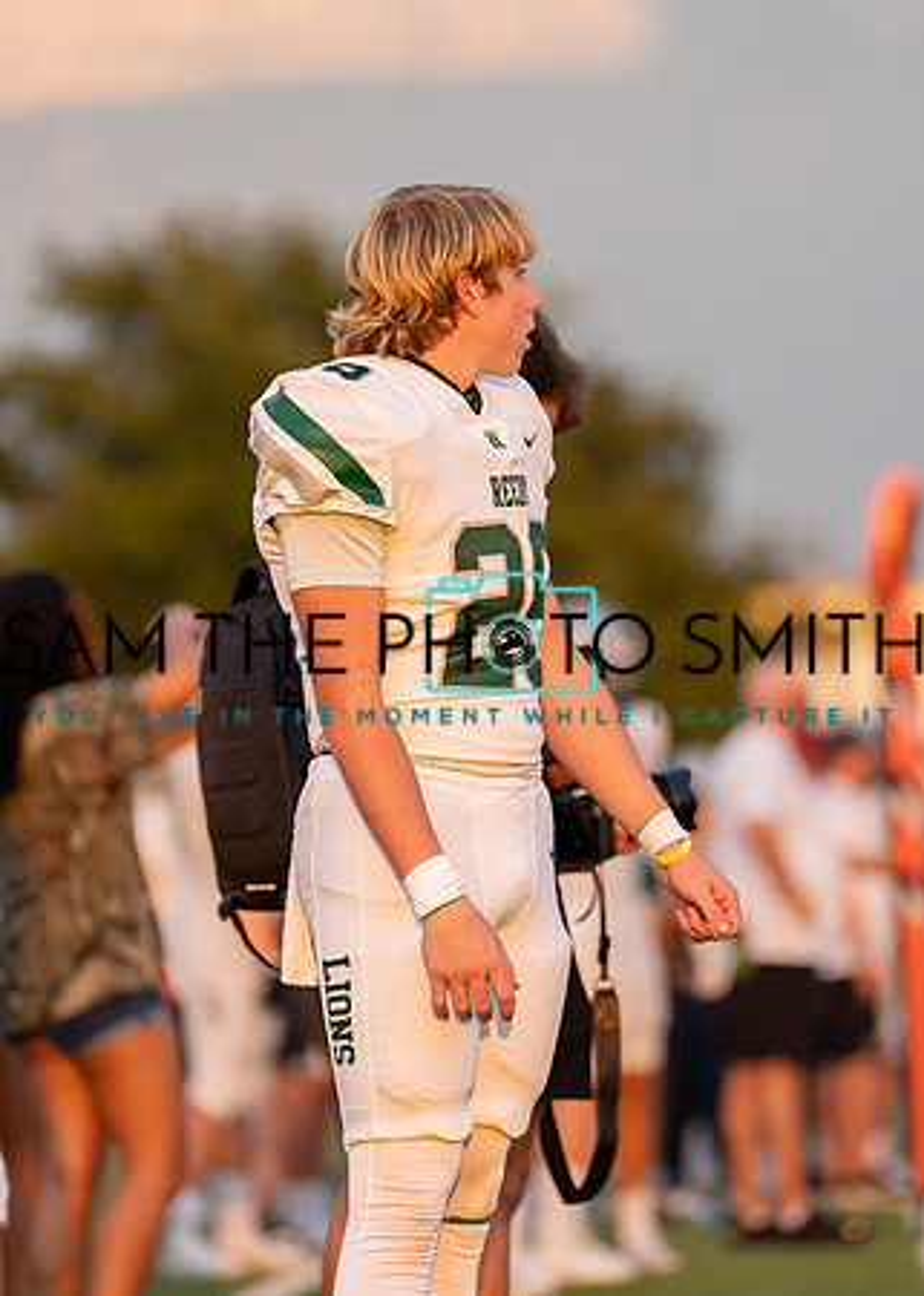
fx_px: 11637
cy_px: 587
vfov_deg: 6.4
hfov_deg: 4.5
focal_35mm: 316
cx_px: 489
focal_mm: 197
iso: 640
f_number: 2.8
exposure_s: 1/2500
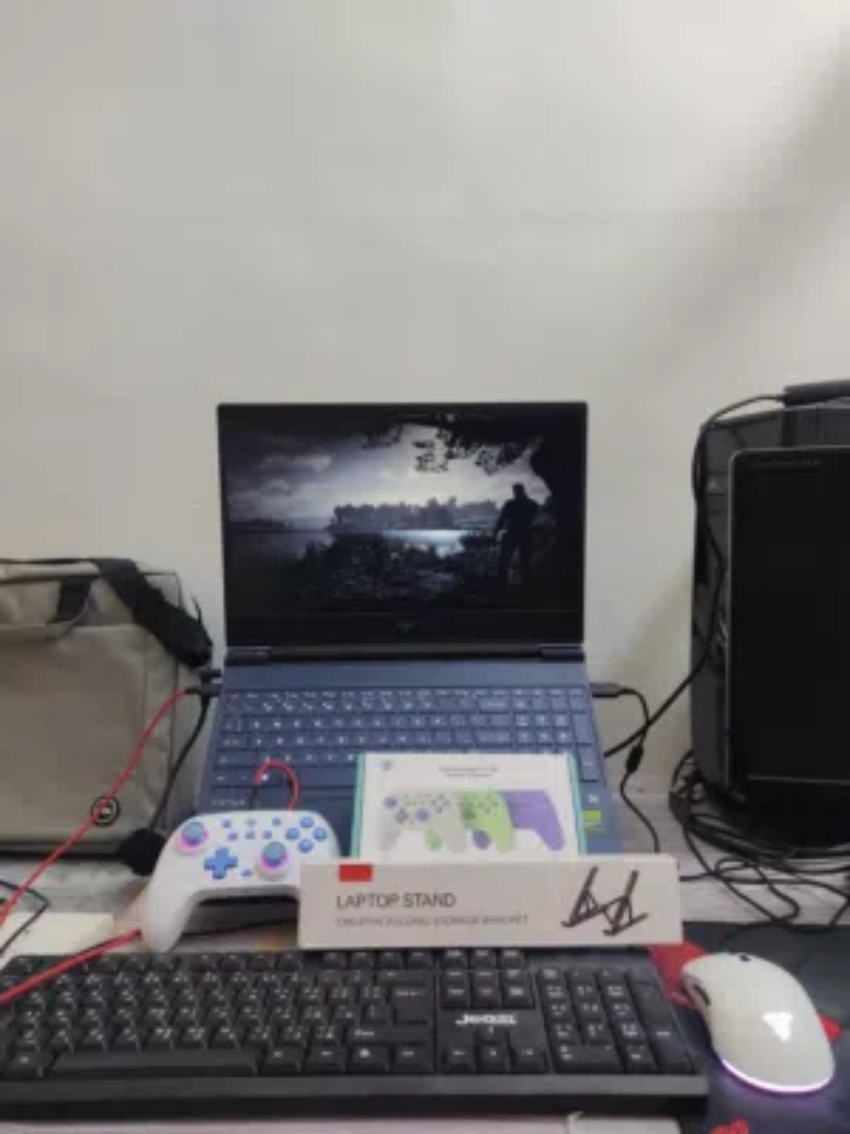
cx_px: 425
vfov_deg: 67.3
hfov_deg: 53.1
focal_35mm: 26
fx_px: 851
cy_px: 567
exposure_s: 1/33
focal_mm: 4.74
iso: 613
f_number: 1.79
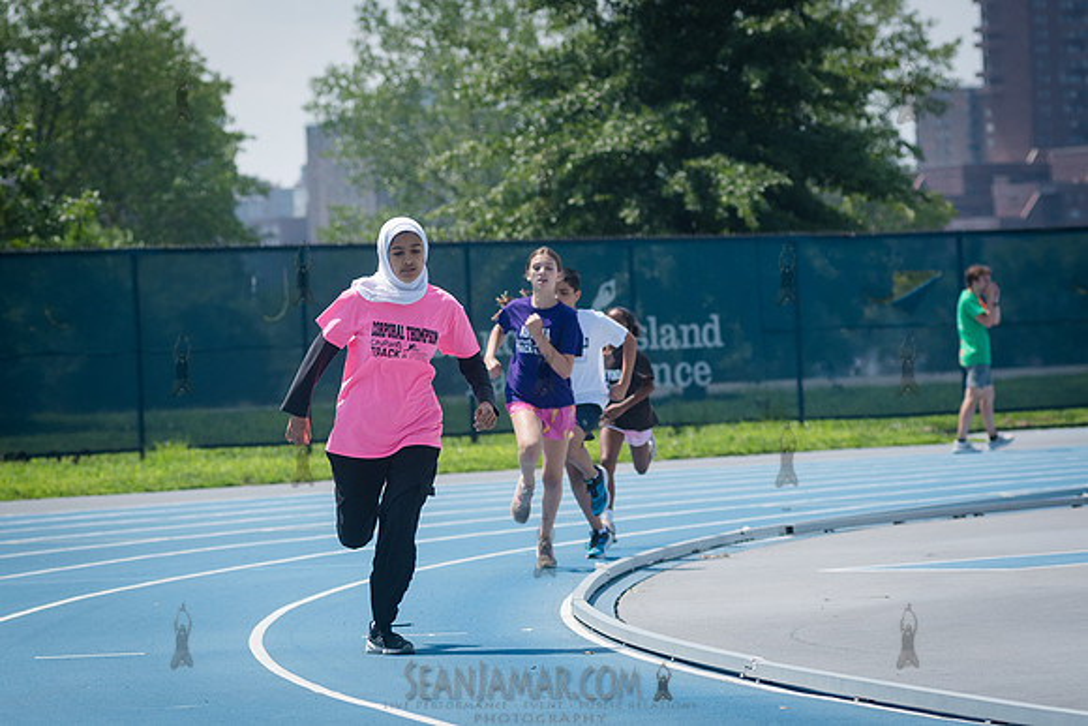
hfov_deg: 9.9
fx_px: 6272
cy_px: 380
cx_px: 467
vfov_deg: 6.6
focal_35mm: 207
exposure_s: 1/1600
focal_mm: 125
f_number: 4.5
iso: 250
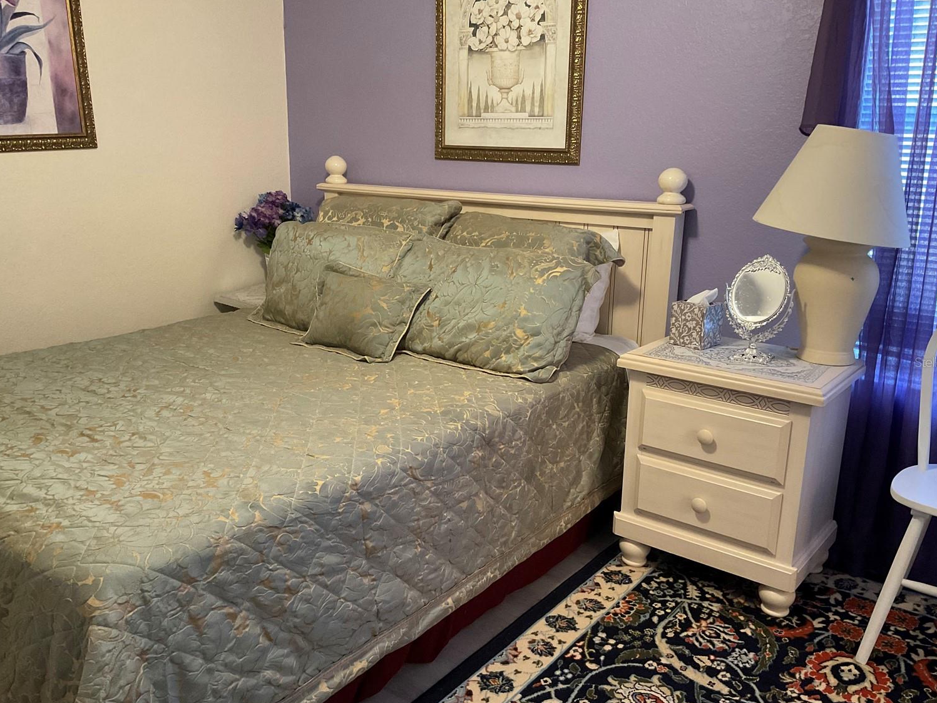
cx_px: 473
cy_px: 362
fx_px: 839
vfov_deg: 45.4
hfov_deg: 58.3
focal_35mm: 31
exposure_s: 1/40
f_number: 1.8
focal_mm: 3
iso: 250
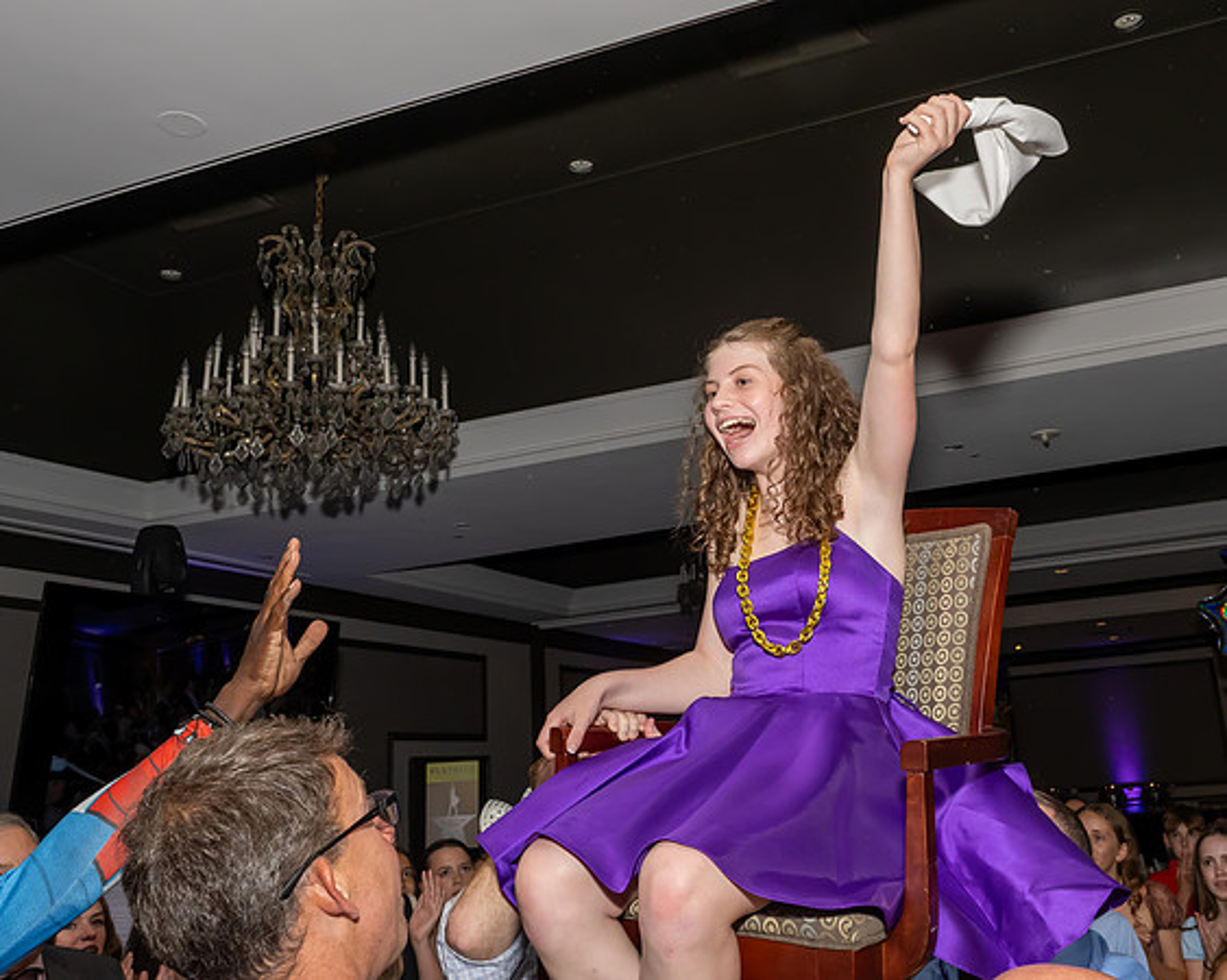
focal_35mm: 31
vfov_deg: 46.7
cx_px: 738
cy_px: 437
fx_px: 1133
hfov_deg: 56.4
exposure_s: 1/250
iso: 1000
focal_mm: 17
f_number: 8
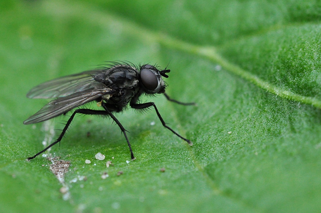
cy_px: 106
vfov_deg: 15.1
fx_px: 801
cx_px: 160
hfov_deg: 22.6
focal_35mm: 90
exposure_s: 1/320
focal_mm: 60
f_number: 16
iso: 1250
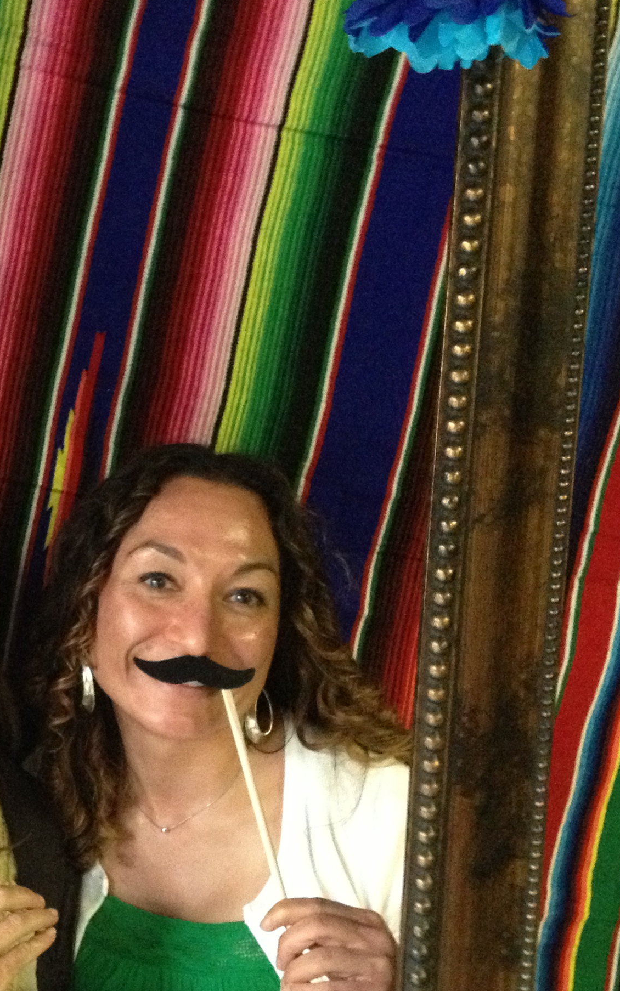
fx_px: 1811
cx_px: -23
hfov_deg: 18.8
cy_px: 575
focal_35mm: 67
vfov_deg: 30.6
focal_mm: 4.28
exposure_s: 1/15
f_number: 2.4
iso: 500
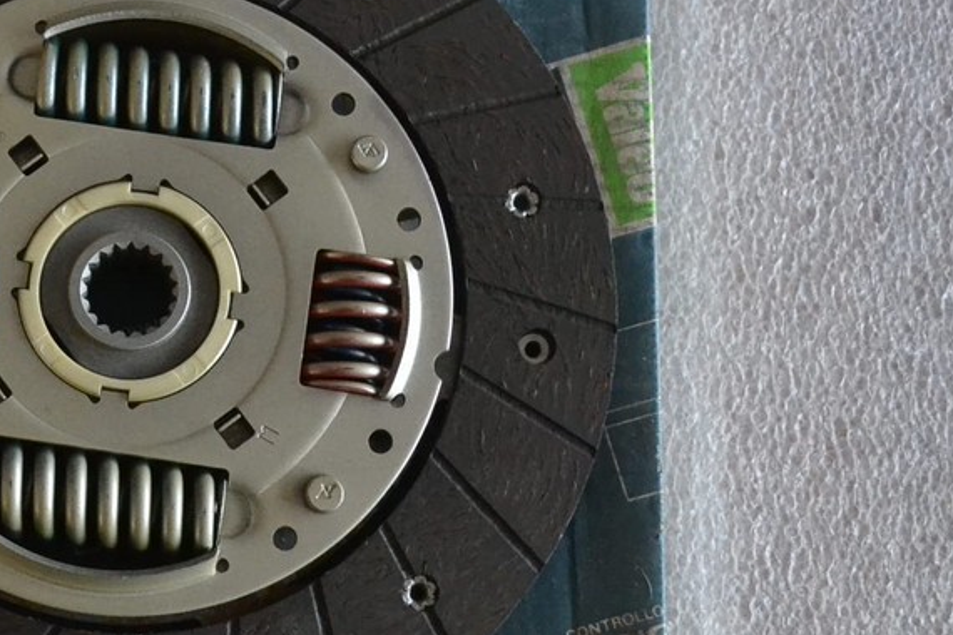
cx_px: 99
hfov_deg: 27.5
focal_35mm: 71
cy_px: 378
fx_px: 1879
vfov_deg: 19.2
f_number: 3.8
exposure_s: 1/60
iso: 2500
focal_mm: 20
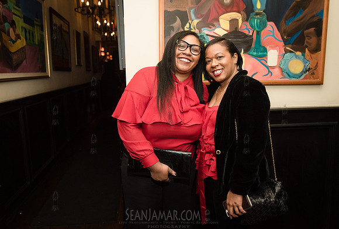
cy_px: 107
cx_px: 163
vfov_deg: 44.1
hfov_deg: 61.9
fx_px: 283
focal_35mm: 30
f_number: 4.5
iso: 2000
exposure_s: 1/250
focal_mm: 27
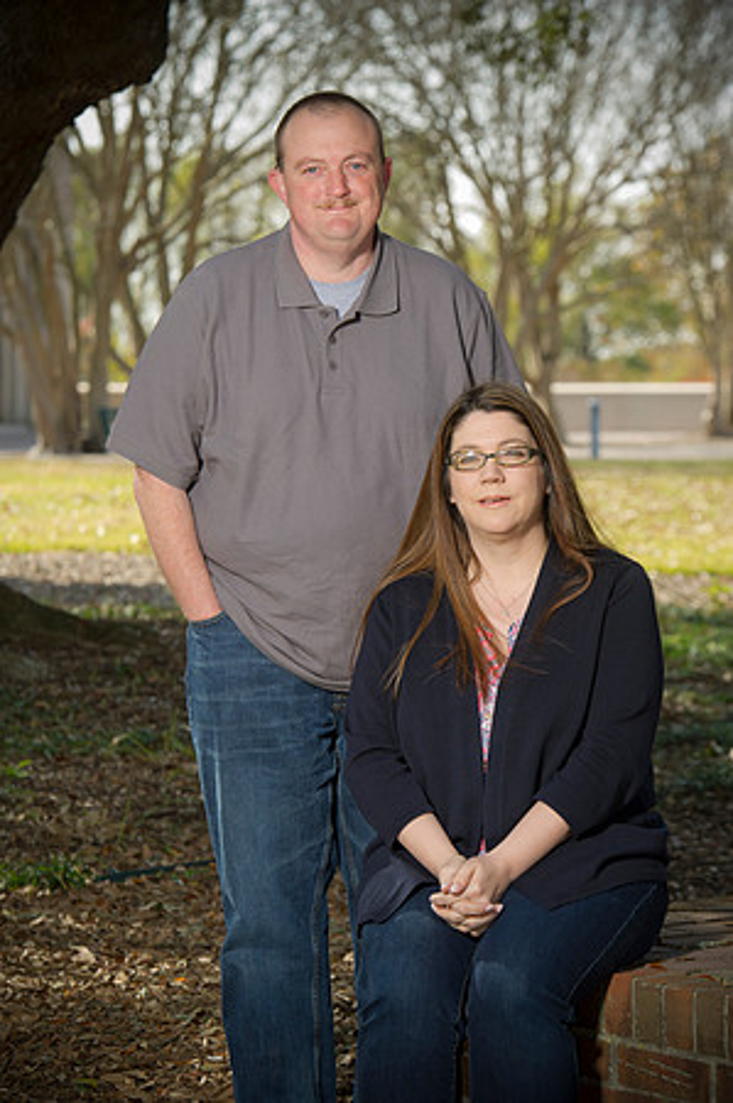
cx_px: 366
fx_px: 3979
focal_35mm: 130
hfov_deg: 10.5
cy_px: 552
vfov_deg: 15.8
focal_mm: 130
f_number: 6.3
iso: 160
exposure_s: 1/125
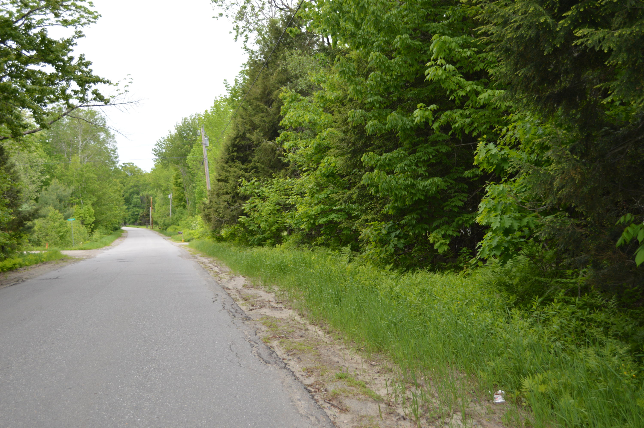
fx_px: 751
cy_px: 214
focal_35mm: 42
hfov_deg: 46.4
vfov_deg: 31.8
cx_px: 322
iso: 100
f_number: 4.5
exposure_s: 1/125
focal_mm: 28
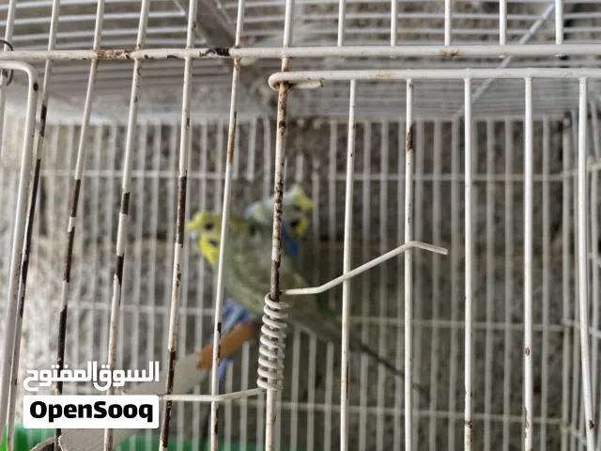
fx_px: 434
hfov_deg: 69.4
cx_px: 300
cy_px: 226
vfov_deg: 54.9
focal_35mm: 25
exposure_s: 1/121
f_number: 1.8
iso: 100
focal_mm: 4.25
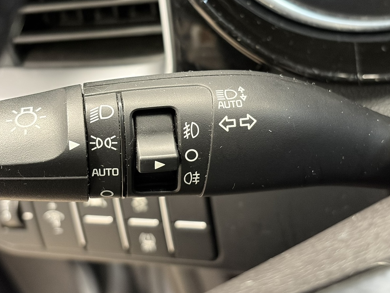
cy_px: 124
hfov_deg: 30.3
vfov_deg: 22.9
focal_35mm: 64
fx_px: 721
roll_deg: +21.2
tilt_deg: -39.9
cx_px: 201
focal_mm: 5.96
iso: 320
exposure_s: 1/30
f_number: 1.6
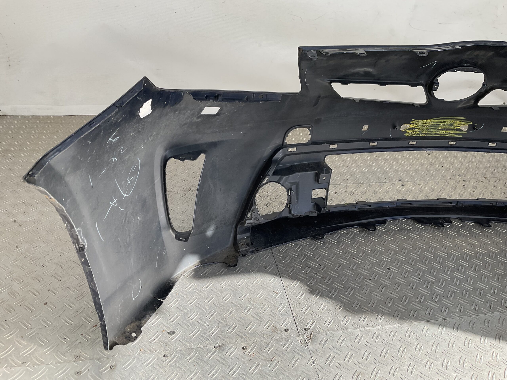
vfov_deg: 48.2
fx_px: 425
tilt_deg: -34.2
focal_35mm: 29
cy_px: 190
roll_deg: -8.2
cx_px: 254
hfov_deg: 61.7
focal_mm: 3
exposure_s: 1/370
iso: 16
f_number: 1.8
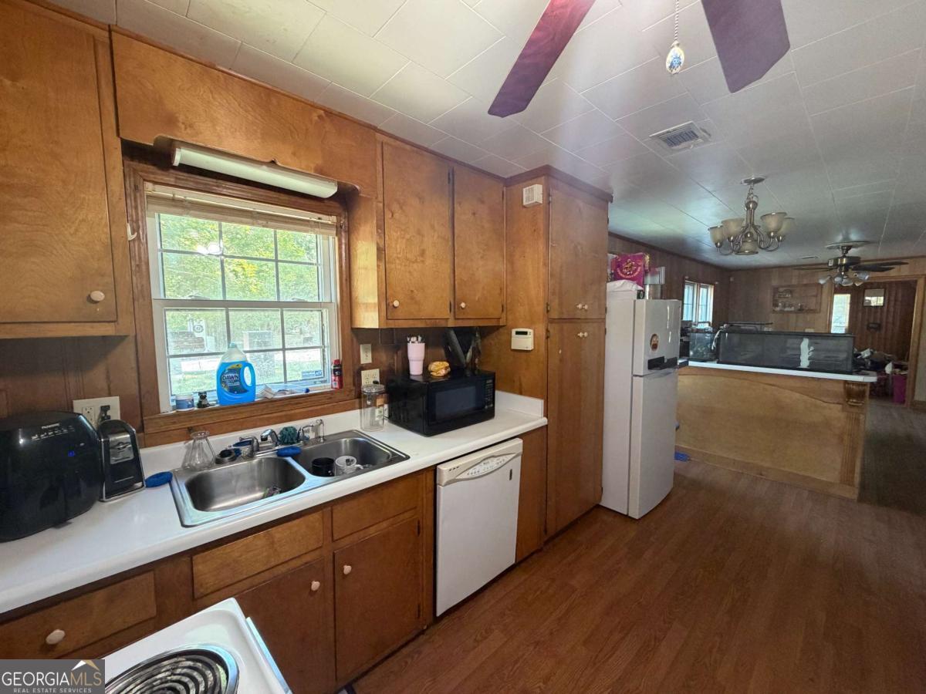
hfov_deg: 102.1
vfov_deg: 85.7
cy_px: 347
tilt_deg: -5.3
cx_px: 463
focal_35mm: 14
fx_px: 375
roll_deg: +0.3
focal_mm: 2.22
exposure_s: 1/60
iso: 320
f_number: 2.2
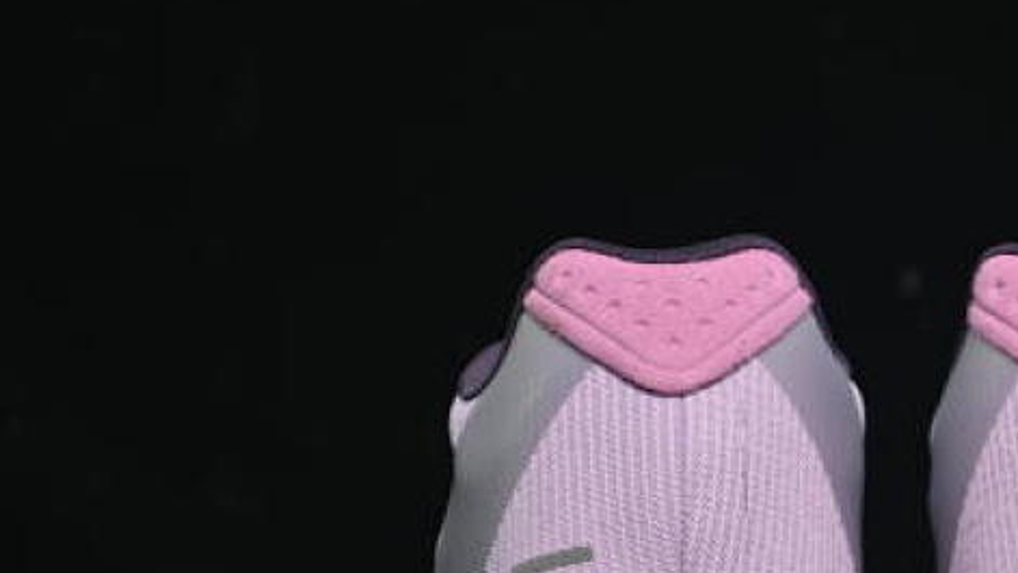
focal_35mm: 180
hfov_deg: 11.9
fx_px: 4859
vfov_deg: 6.7
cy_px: 385
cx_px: 890
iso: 160
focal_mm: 50
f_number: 6.3
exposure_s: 1/40
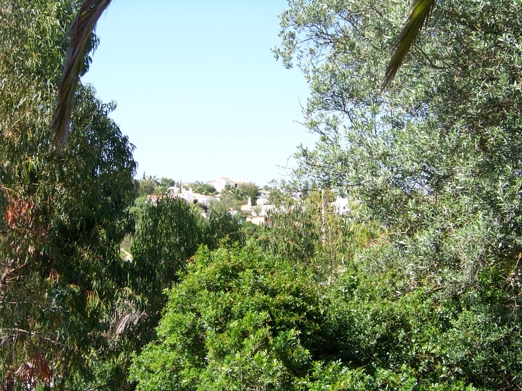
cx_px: 261
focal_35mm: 78
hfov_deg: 25.0
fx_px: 1176
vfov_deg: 18.9
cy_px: 196
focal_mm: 13.2
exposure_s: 1/400
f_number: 3.2
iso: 66
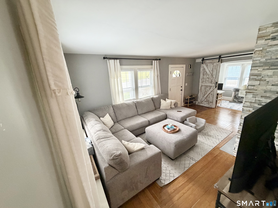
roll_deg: +3.0
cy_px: 104
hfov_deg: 102.1
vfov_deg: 85.7
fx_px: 112
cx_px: 139
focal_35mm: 14
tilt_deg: -15.0
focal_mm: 2.22
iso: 400
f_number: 2.2
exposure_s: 1/60
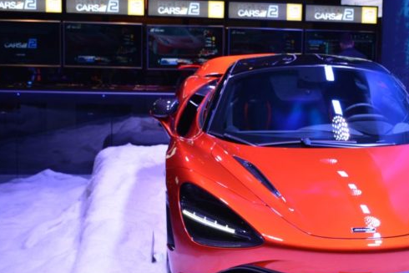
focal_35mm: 72
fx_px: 819
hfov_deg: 27.7
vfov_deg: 18.9
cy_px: 152
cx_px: 301
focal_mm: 23
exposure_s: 1/100
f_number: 5
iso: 400
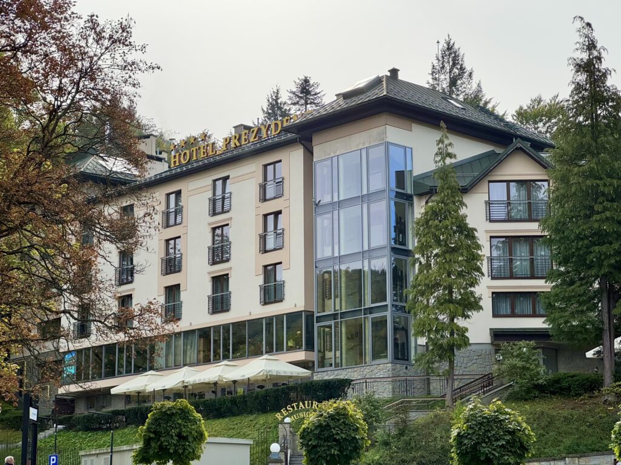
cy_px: 232
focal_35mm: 77
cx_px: 310
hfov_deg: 25.3
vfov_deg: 19.1
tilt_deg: +11.8
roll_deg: +0.4
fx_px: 1381
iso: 25
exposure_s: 1/615
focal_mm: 9
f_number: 2.8
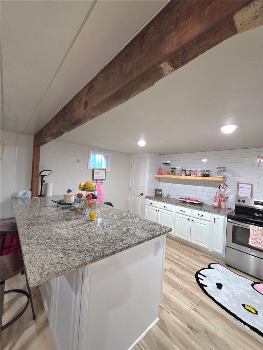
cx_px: 132
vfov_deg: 106.2
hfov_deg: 89.9
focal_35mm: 13
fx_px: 132
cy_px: 175
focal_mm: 2.2
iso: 400
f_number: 1.9
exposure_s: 1/60.2
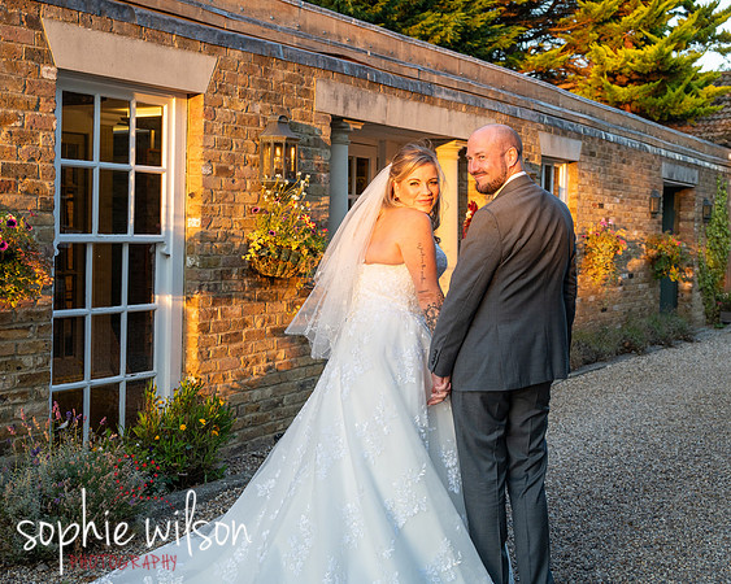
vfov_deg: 29.5
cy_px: 243
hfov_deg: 36.5
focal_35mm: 51
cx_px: 366
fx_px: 1109
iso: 500
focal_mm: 39
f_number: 5
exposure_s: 1/250
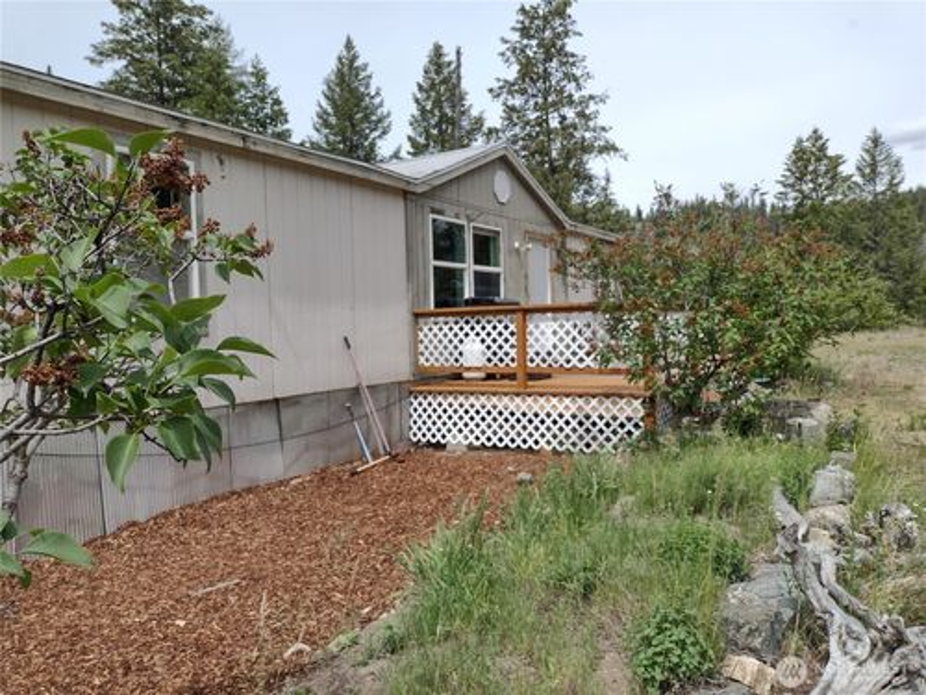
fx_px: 722
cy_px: 348
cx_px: 463
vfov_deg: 51.4
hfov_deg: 65.3
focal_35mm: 27
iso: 100
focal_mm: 4.71
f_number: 1.7
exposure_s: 1/1308
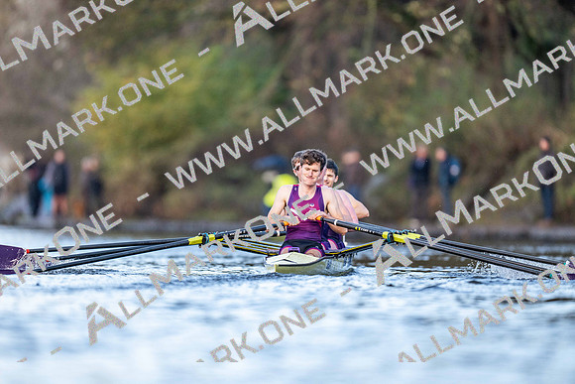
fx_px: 9585
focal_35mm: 600
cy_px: 192
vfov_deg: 2.3
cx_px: 288
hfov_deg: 3.4
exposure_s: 1/2500
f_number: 4
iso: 2000
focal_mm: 600
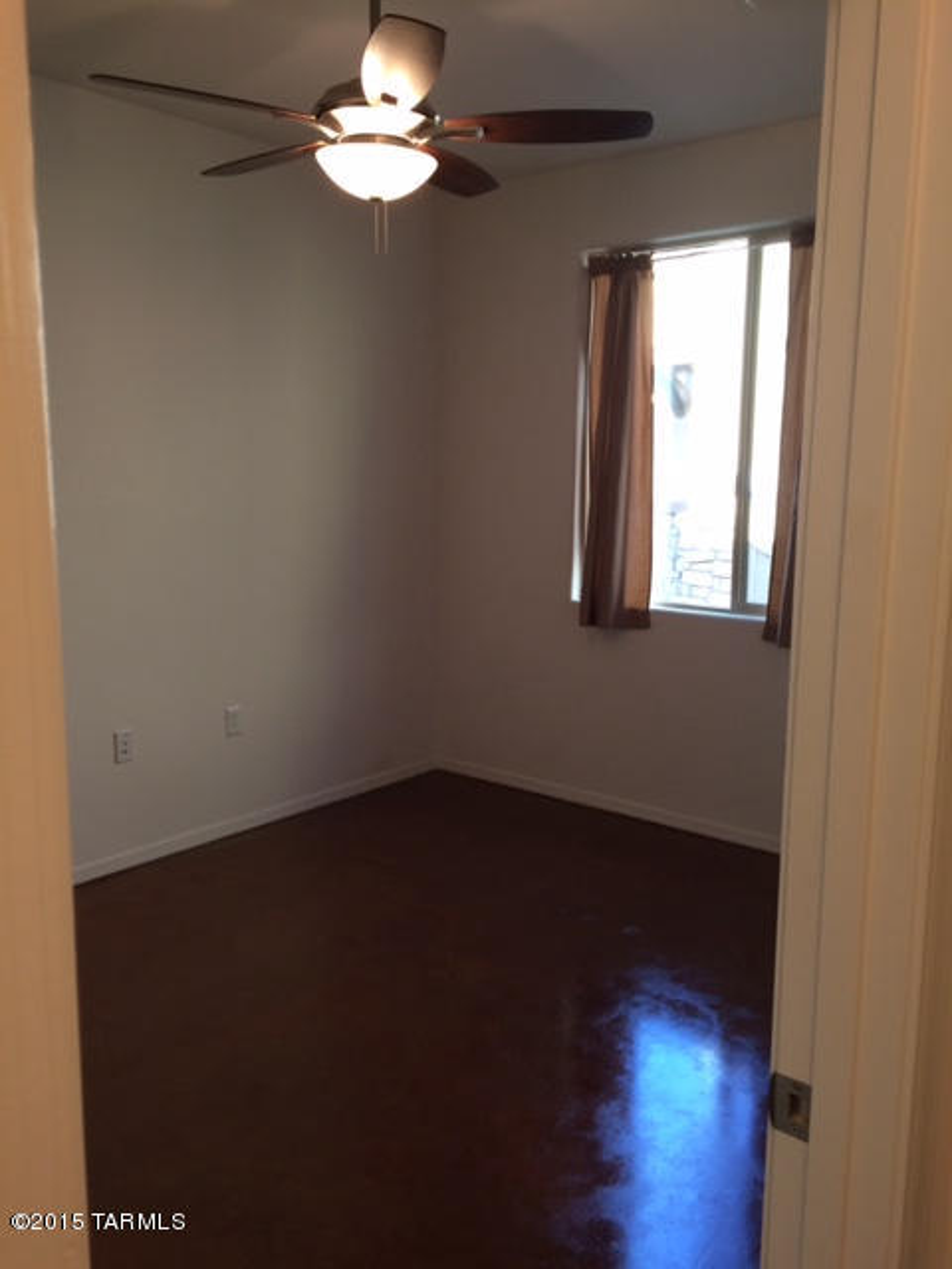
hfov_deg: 48.2
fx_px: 1063
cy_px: 634
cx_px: 476
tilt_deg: -10.1
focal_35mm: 29
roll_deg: +0.5
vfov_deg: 61.7
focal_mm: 4.15
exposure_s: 1/30
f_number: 2.2
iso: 64
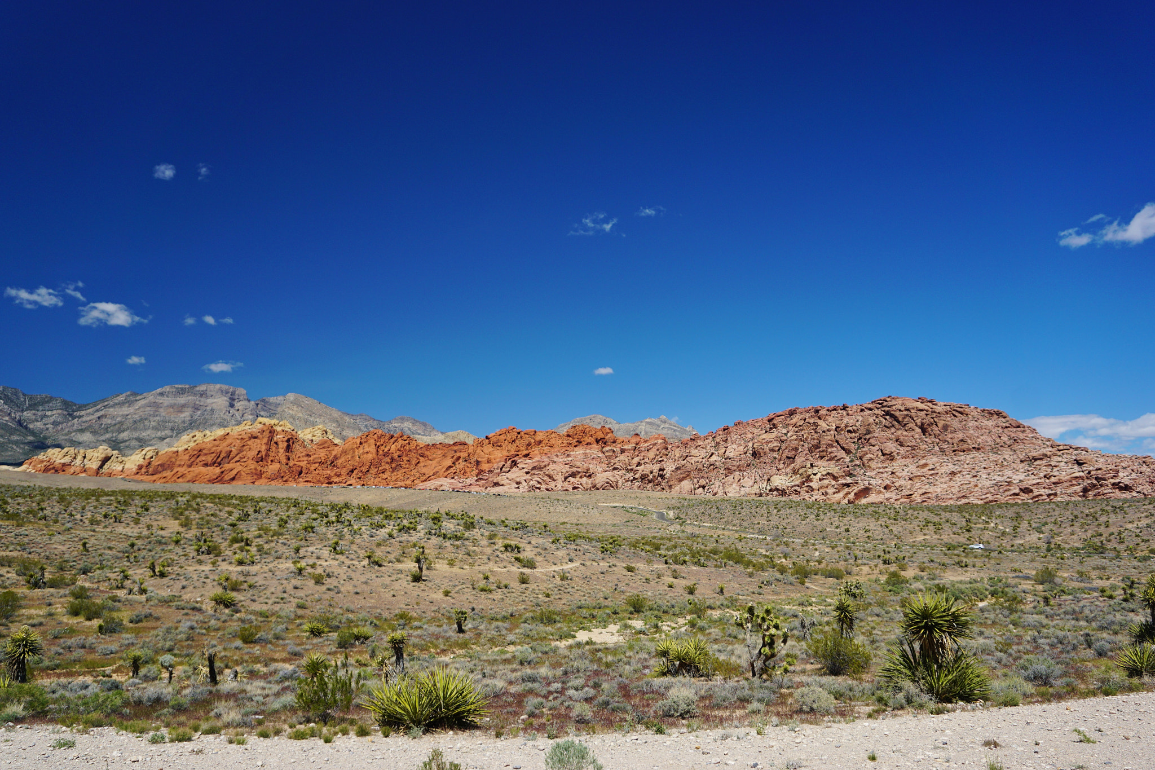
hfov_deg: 70.4
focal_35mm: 26
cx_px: 578
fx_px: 818
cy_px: 385
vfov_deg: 50.4
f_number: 5
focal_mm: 17
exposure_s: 1/400
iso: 100
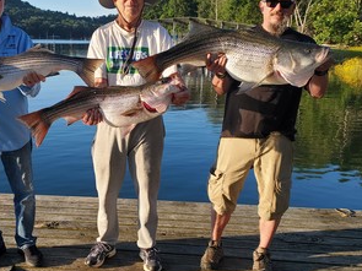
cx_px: 124
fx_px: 449
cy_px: 178
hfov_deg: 43.3
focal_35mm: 43
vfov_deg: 33.3
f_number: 2.4
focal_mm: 4.3
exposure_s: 1/551
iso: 50
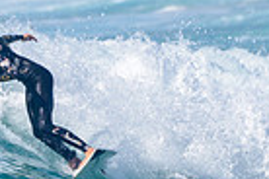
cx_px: -11
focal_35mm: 2583
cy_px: 175
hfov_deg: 0.8
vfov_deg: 0.5
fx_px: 19299
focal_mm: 500
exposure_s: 1/2000
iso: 140
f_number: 5.6
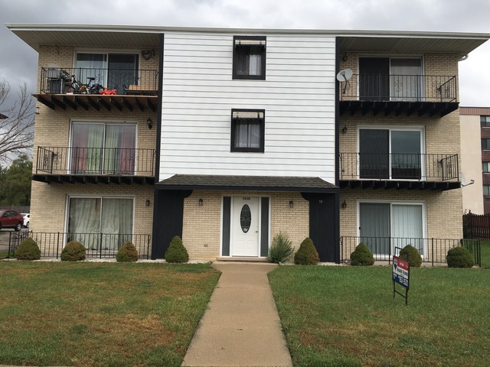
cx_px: 245
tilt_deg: +5.9
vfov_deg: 48.2
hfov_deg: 61.7
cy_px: 184
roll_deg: -1.4
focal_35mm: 29
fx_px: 411
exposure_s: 1/204
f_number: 2.2
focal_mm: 4.15
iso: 25
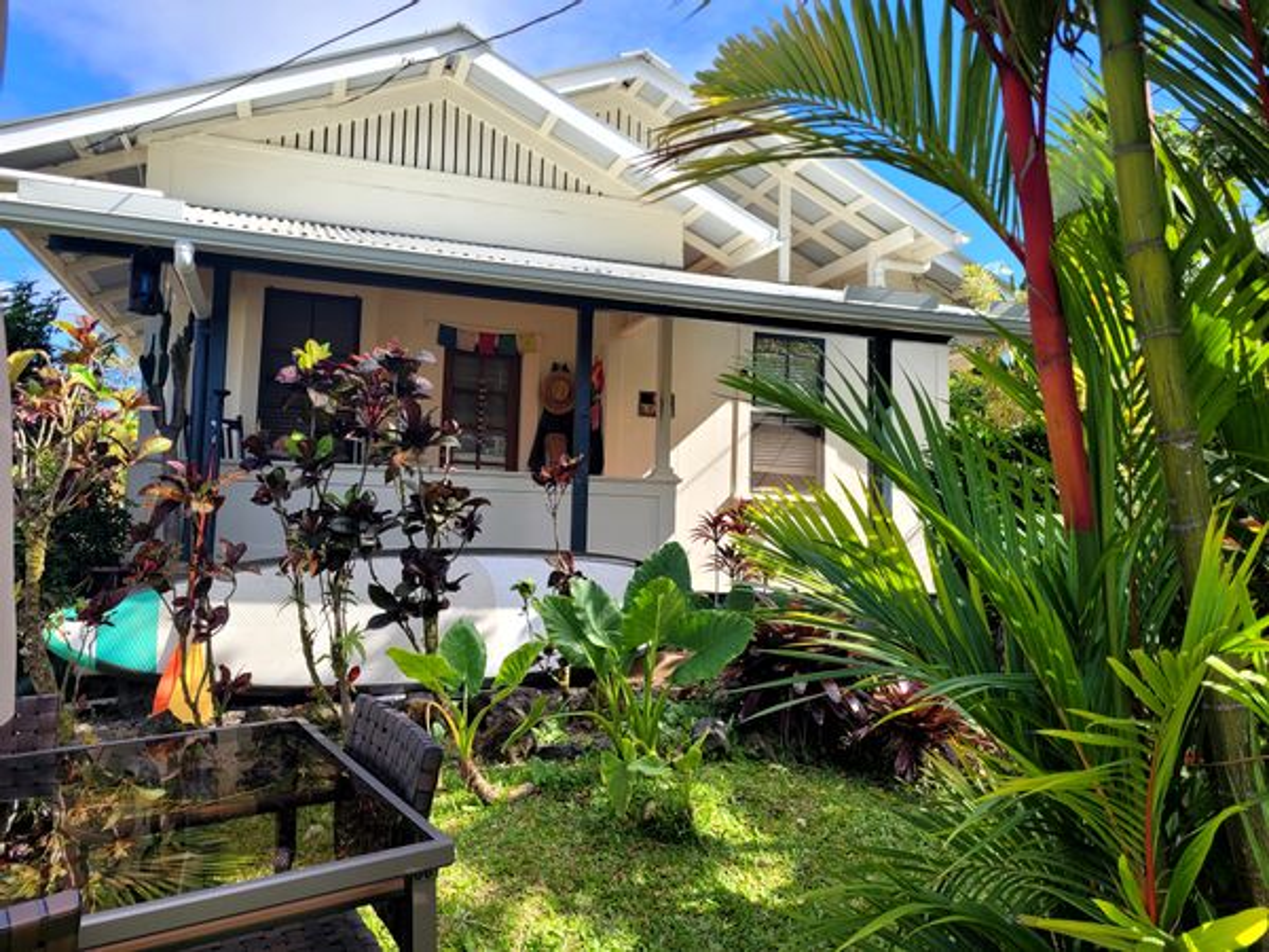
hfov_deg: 67.3
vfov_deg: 53.1
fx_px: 953
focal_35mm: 26
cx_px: 634
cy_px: 476
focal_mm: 5.4
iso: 40
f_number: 1.8
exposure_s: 1/1117
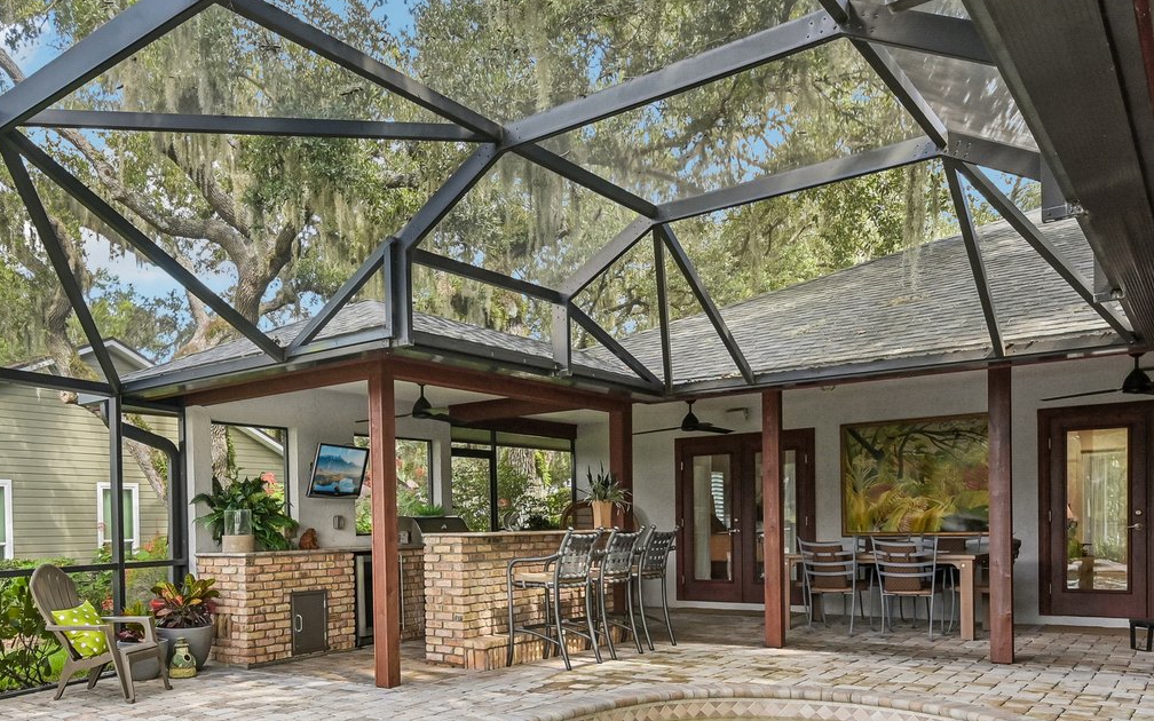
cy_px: 529
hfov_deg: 62.9
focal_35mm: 29
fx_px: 912
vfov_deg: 42.0
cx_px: 376
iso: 400
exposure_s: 1/60
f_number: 8
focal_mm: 14
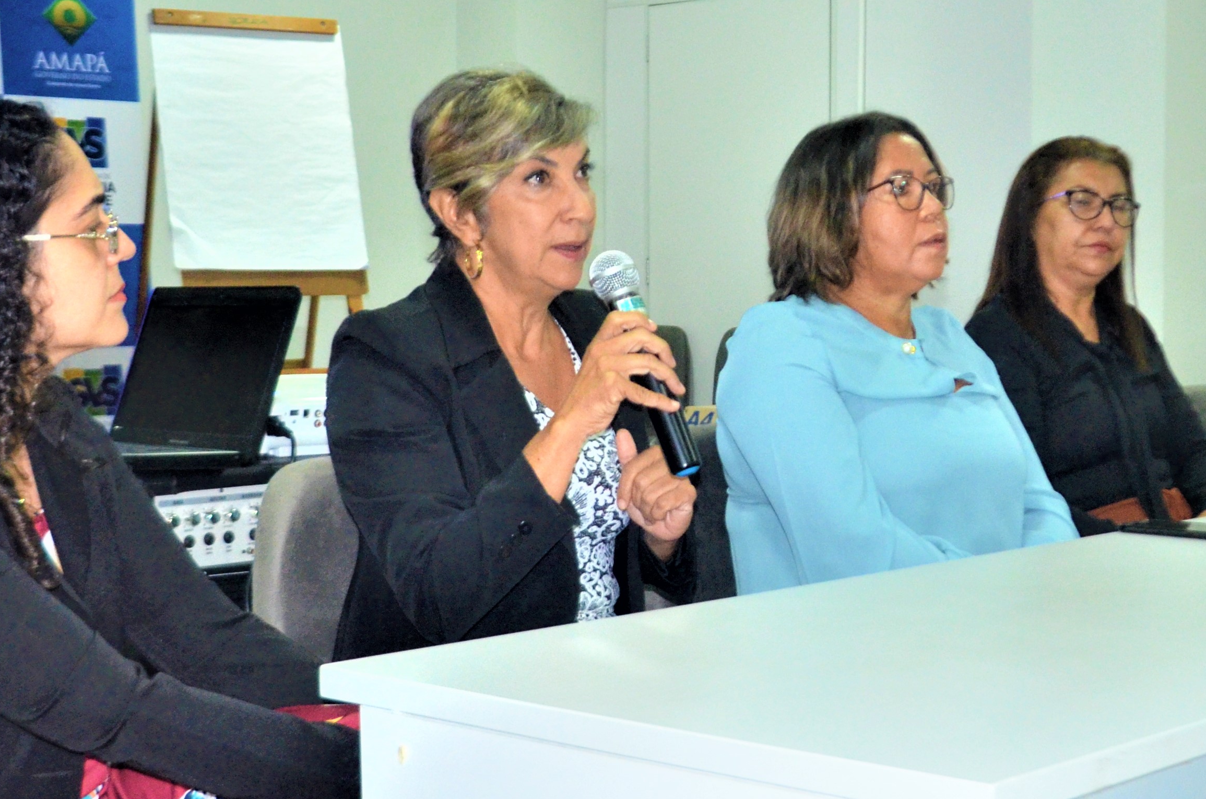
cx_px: 842
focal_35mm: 64
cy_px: 414
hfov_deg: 31.1
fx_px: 2140
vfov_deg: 21.1
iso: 1800
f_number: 3.8
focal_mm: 20
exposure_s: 1/60
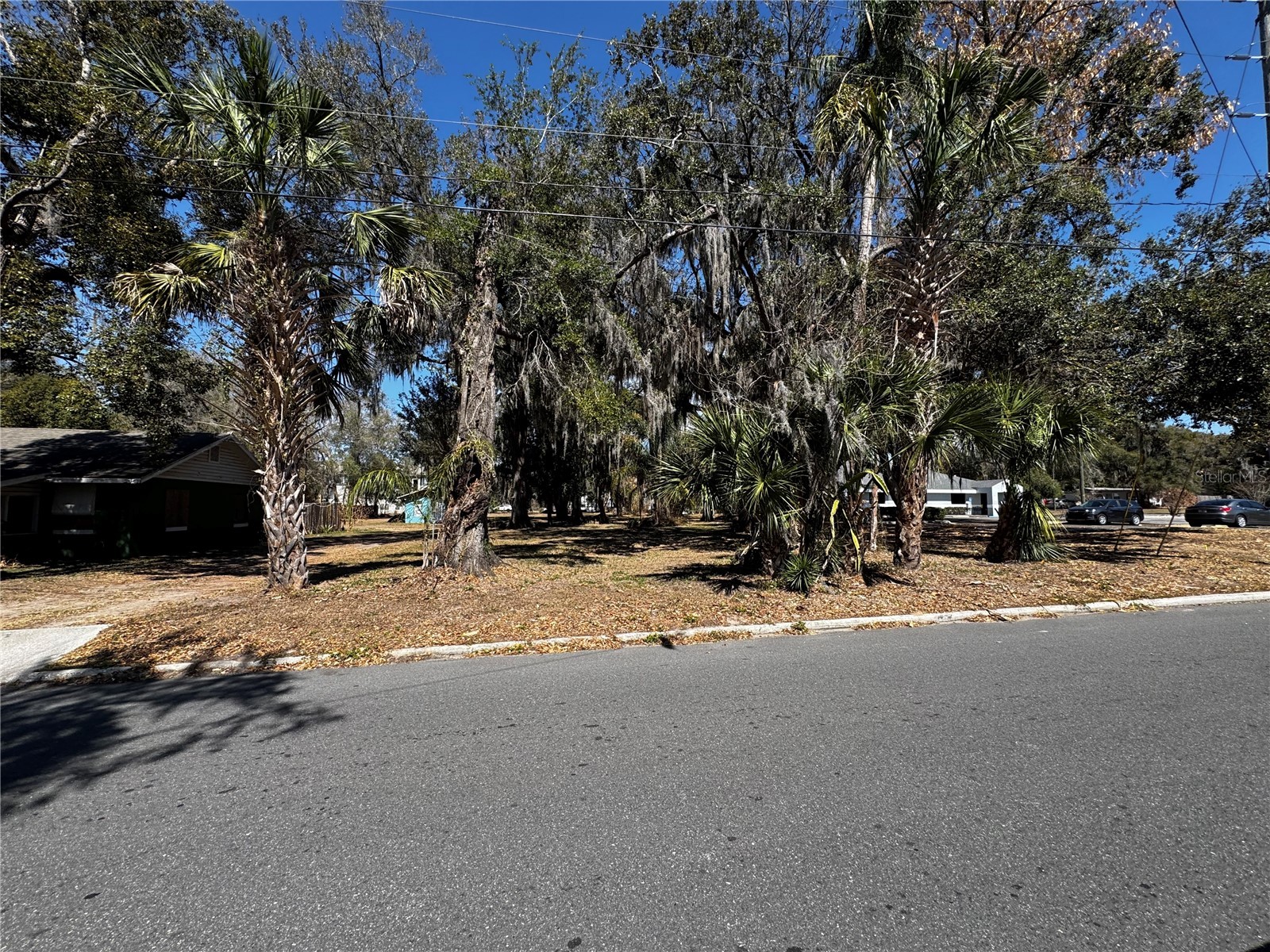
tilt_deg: +6.6
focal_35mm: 14
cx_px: 635
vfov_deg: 85.7
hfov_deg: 102.1
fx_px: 514
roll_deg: +0.6
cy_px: 476
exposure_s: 1/1034
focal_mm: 2.22
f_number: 2.2
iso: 40
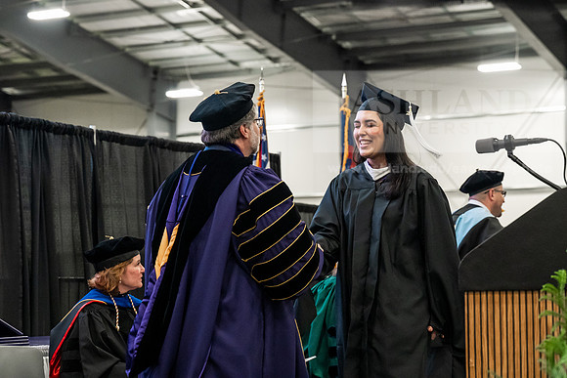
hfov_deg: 23.6
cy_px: 189
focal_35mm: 86
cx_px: 284
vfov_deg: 15.9
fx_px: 1355
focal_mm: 86
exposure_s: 1/250
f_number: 5
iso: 6400
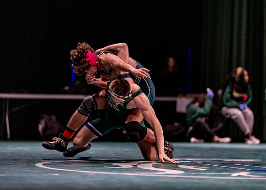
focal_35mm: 141
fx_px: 1068
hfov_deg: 14.2
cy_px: 95
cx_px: 133
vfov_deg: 10.2
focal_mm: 135
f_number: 1.8
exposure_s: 1/800
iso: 2000
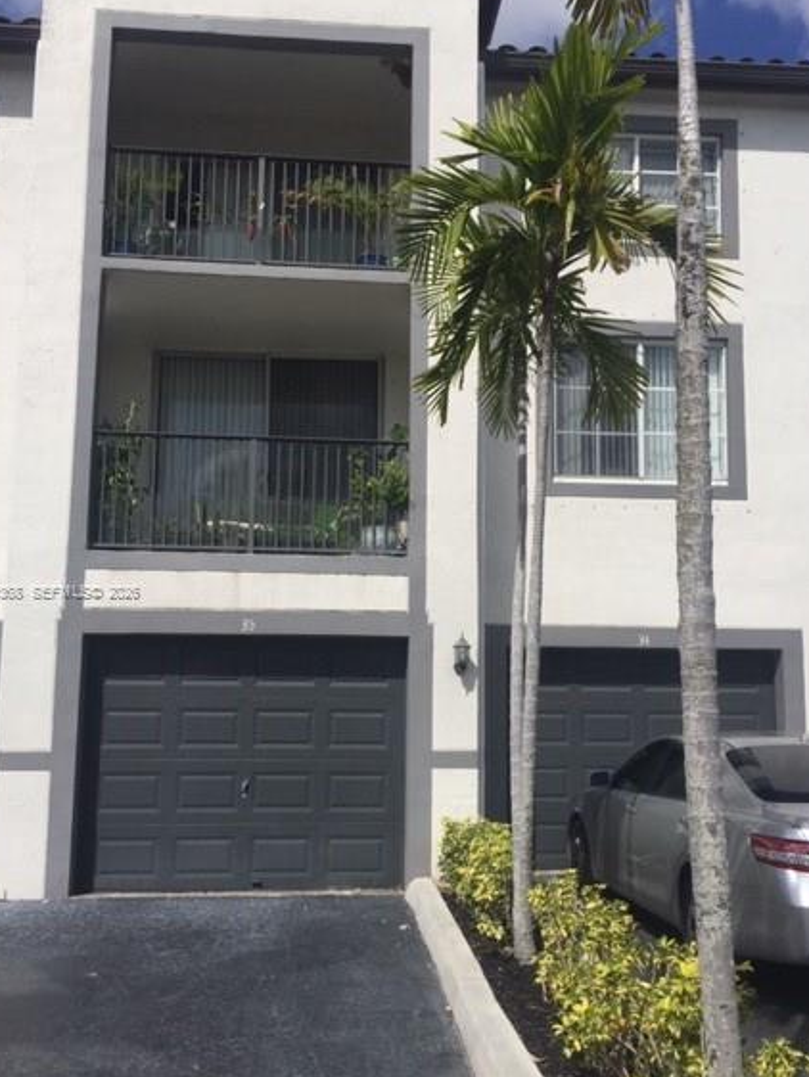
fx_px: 1028
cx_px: 406
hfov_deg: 43.0
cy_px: 592
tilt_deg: +6.1
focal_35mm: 33
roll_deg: -0.7
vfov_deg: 55.2
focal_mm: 4.15
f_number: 2.2
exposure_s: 1/4405
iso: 32
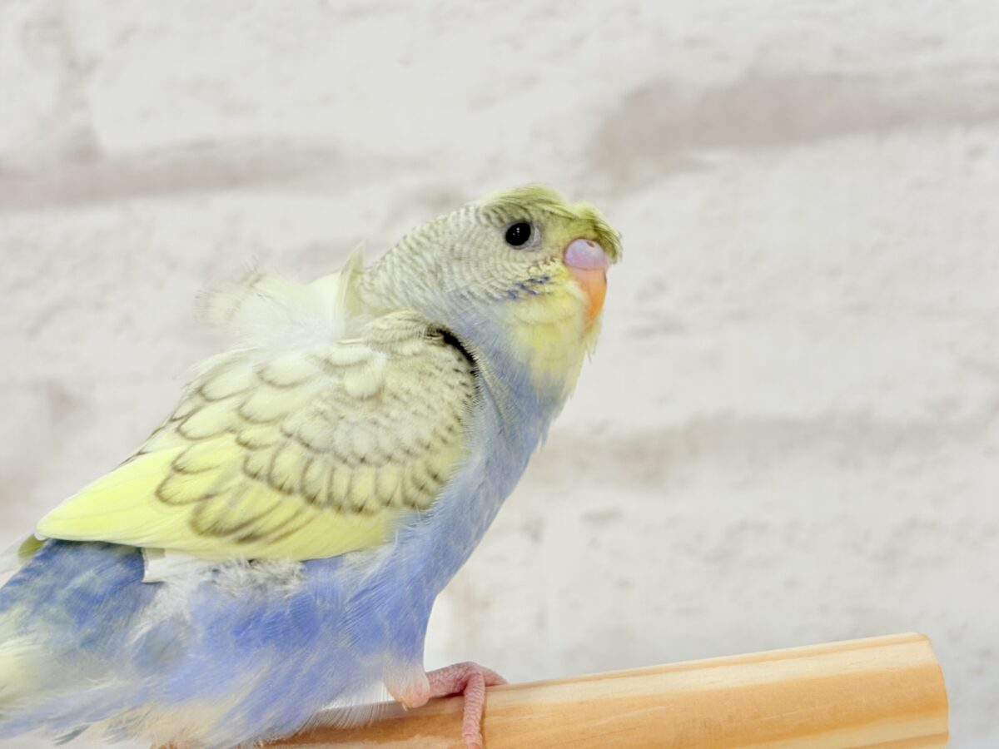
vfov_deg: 28.0
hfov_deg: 36.8
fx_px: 1501
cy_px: 374
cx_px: 500
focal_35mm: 52
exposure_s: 1/100
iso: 64
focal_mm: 5.96
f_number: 1.6
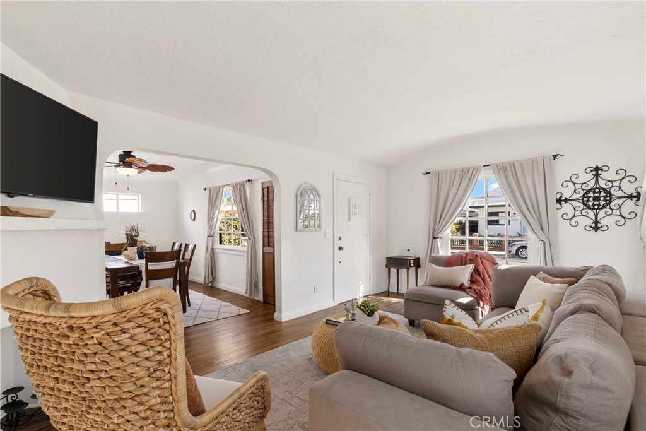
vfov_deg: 73.8
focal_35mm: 16
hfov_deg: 96.7
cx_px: 323
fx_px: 287
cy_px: 216
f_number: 9
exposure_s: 1/10
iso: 100
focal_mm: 16
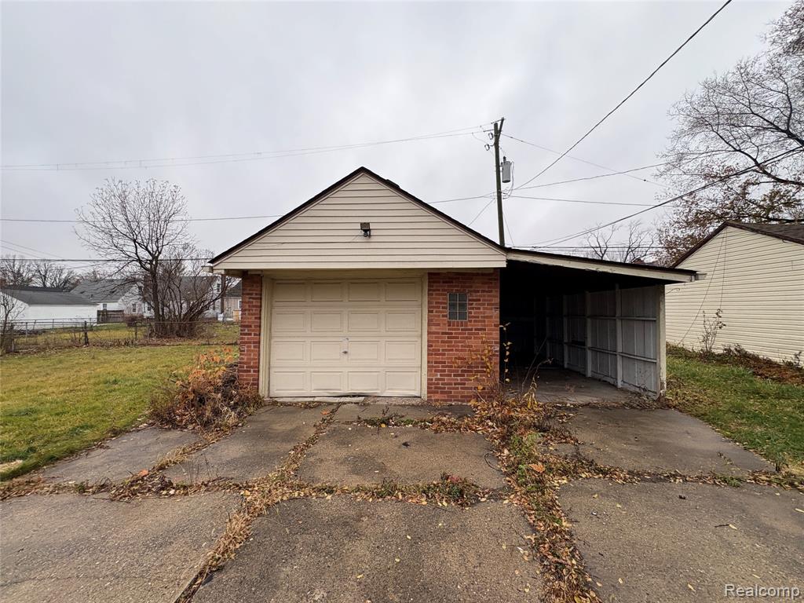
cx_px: 402
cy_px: 302
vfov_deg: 85.7
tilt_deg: +1.6
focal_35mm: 14
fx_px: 325
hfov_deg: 102.1
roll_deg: +0.8
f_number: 2.2
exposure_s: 1/99
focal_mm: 2.22
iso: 50
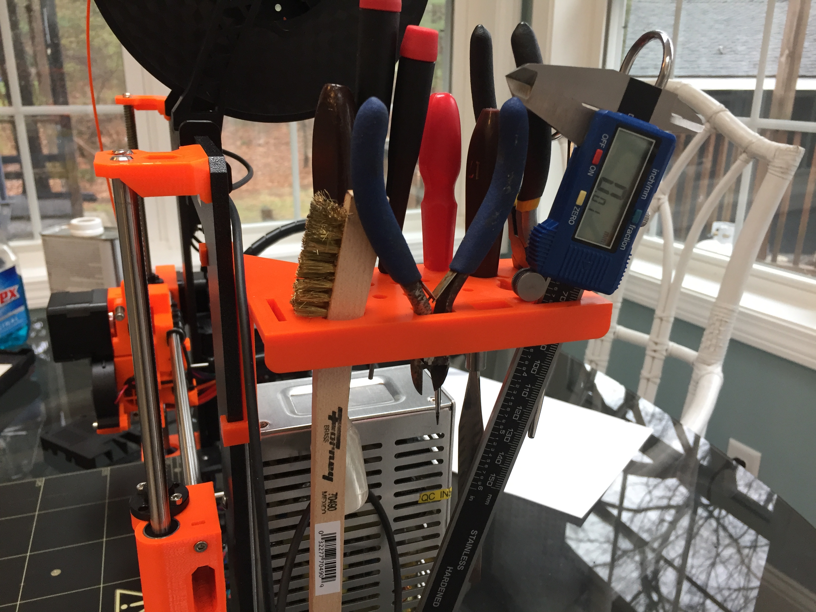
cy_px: 306
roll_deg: -1.3
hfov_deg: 61.7
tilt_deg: -18.0
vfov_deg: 48.2
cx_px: 408
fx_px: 684
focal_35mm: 29
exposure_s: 1/30
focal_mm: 4.15
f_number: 2.2
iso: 40
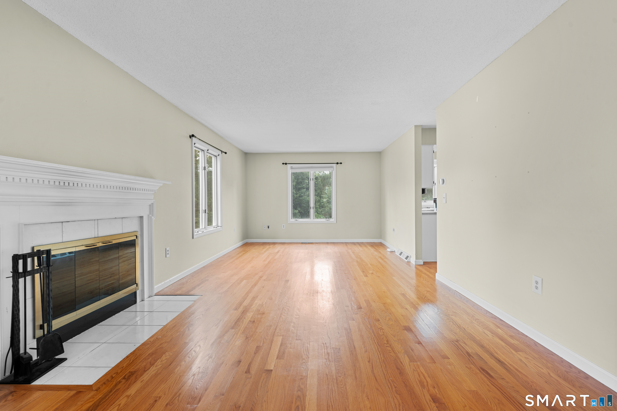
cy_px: 206
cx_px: 308
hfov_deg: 96.7
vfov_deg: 73.7
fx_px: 274
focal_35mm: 16
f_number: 9
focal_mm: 16
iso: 200
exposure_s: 2.5
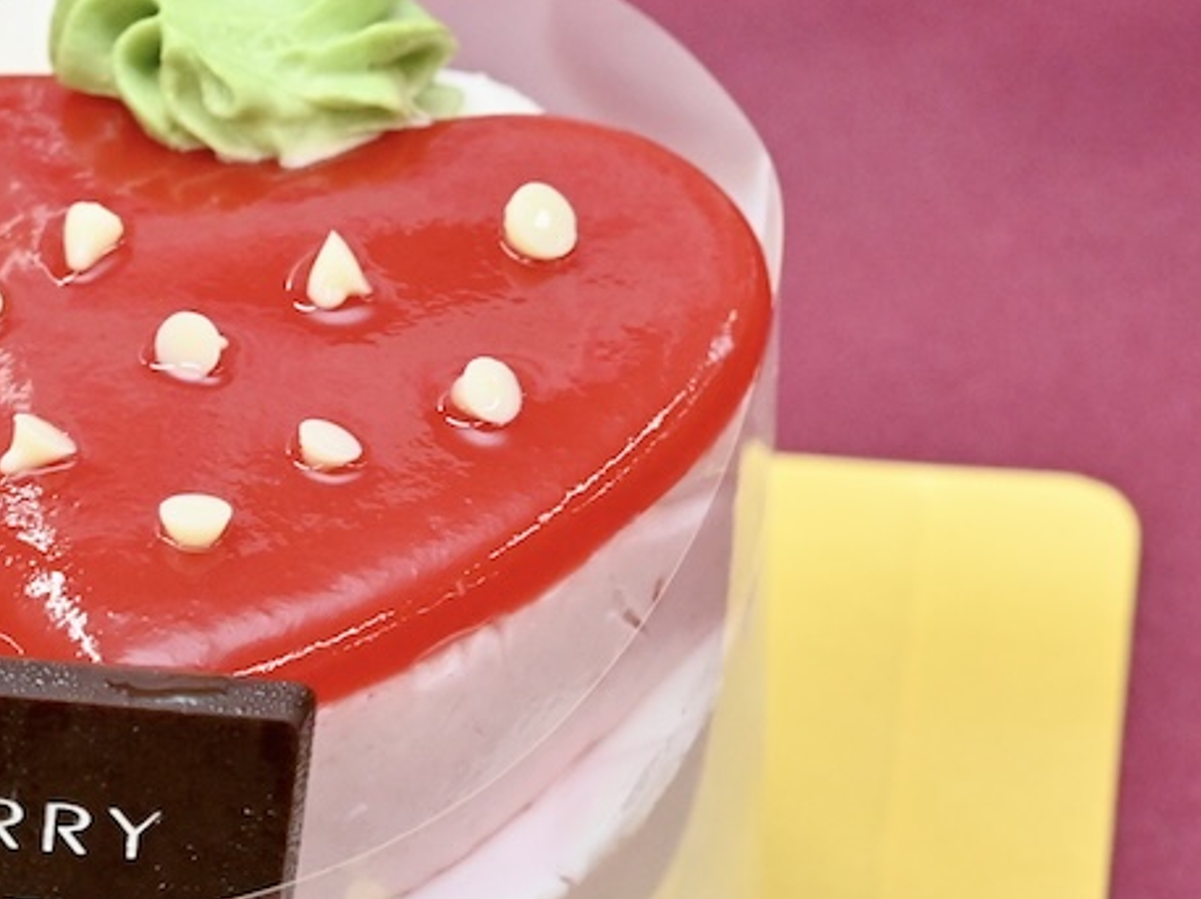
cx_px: 63
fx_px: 4369
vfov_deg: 11.7
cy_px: 649
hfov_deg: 15.4
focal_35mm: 126
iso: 6400
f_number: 11
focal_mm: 60
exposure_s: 1/160
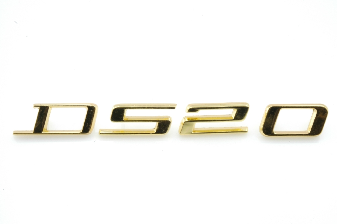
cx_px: 168
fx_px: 561
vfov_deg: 22.6
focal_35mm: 60
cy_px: 112
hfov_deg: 33.4
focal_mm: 40
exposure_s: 1
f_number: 29
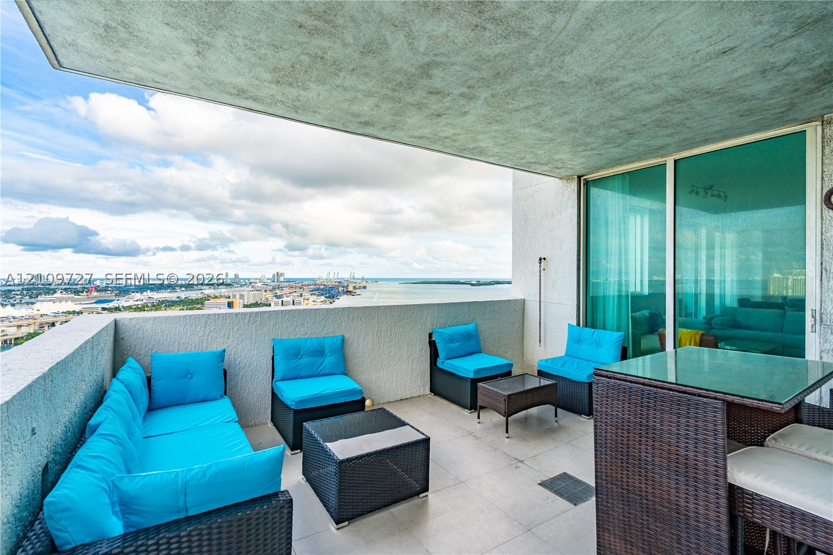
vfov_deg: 73.7
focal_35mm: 16
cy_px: 278
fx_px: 370
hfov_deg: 96.7
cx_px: 416
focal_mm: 16
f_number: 8
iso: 100
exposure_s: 1/100
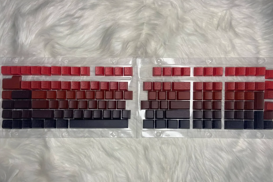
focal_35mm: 28
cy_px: 97
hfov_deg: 65.5
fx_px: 212
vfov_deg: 46.4
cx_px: 138
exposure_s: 1/99
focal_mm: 4.25
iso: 125
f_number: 1.8
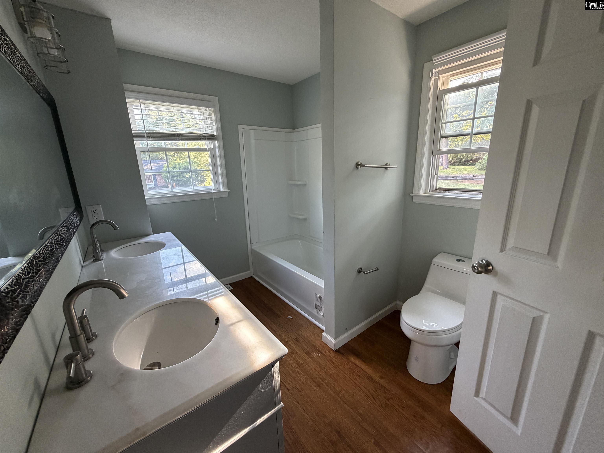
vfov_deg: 85.7
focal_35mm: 14
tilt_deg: -14.7
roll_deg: +2.5
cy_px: 226
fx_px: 244
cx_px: 302
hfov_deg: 102.1
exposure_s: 1/82
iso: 320
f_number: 2.2
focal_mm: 2.22
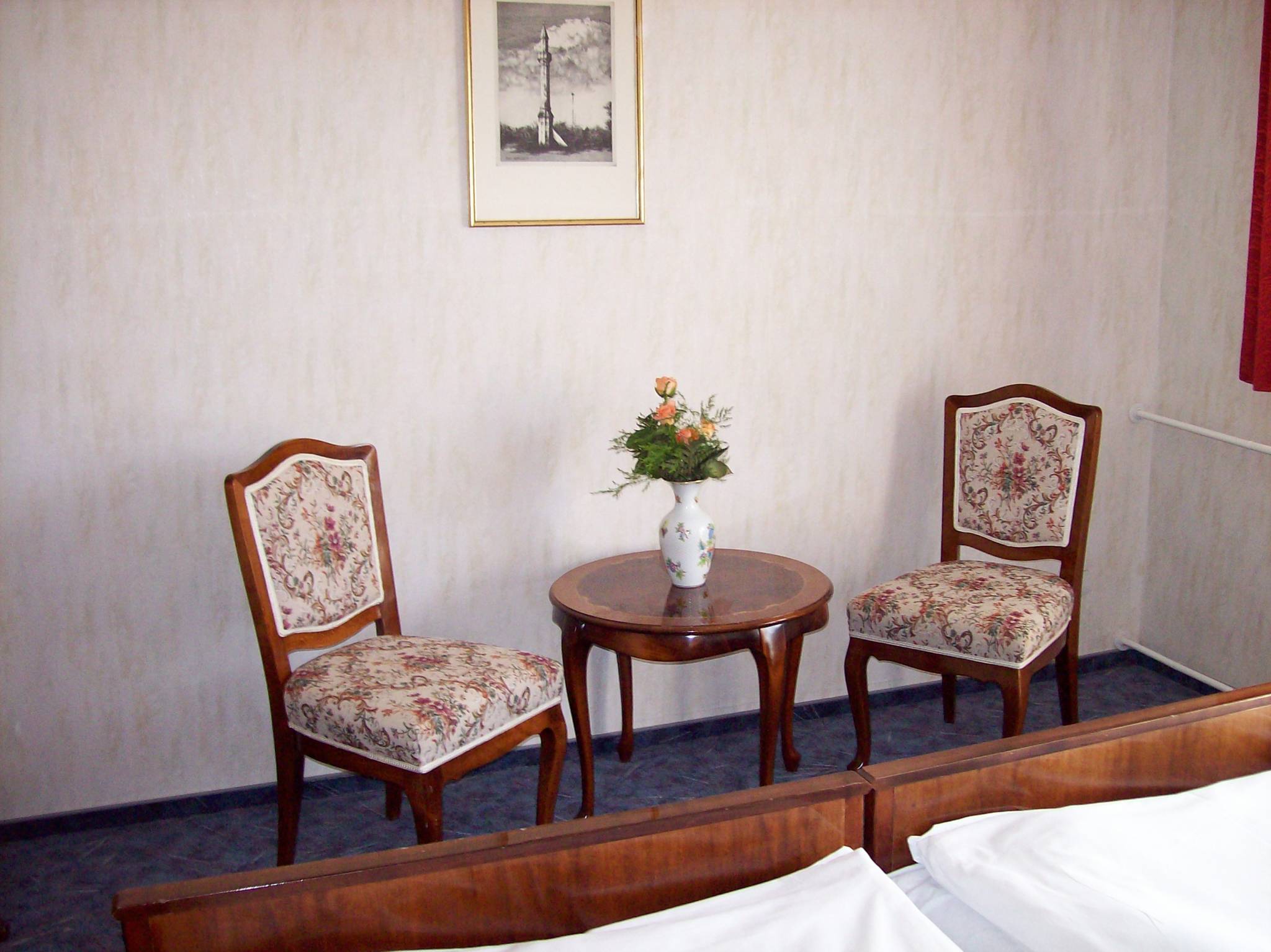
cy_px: 476
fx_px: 1321
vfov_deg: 39.6
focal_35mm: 36
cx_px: 636
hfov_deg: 51.4
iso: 140
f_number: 2.7
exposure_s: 1/64
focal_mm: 6
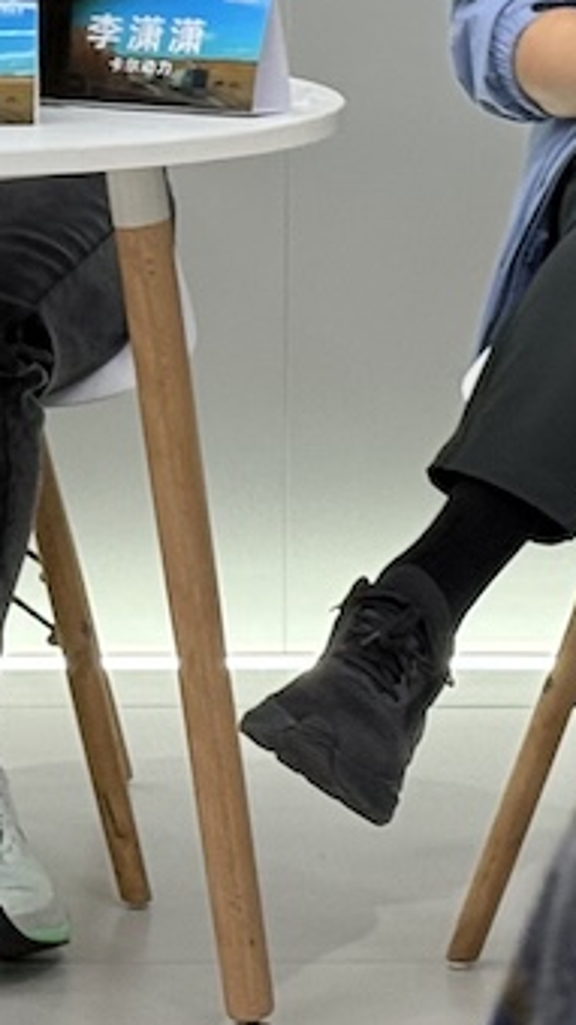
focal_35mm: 197
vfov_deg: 10.6
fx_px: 5354
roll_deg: -0.5
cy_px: -407
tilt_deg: -2.3
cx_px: 302
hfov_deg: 6.2
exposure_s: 1/100
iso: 125
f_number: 1.78
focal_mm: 6.76
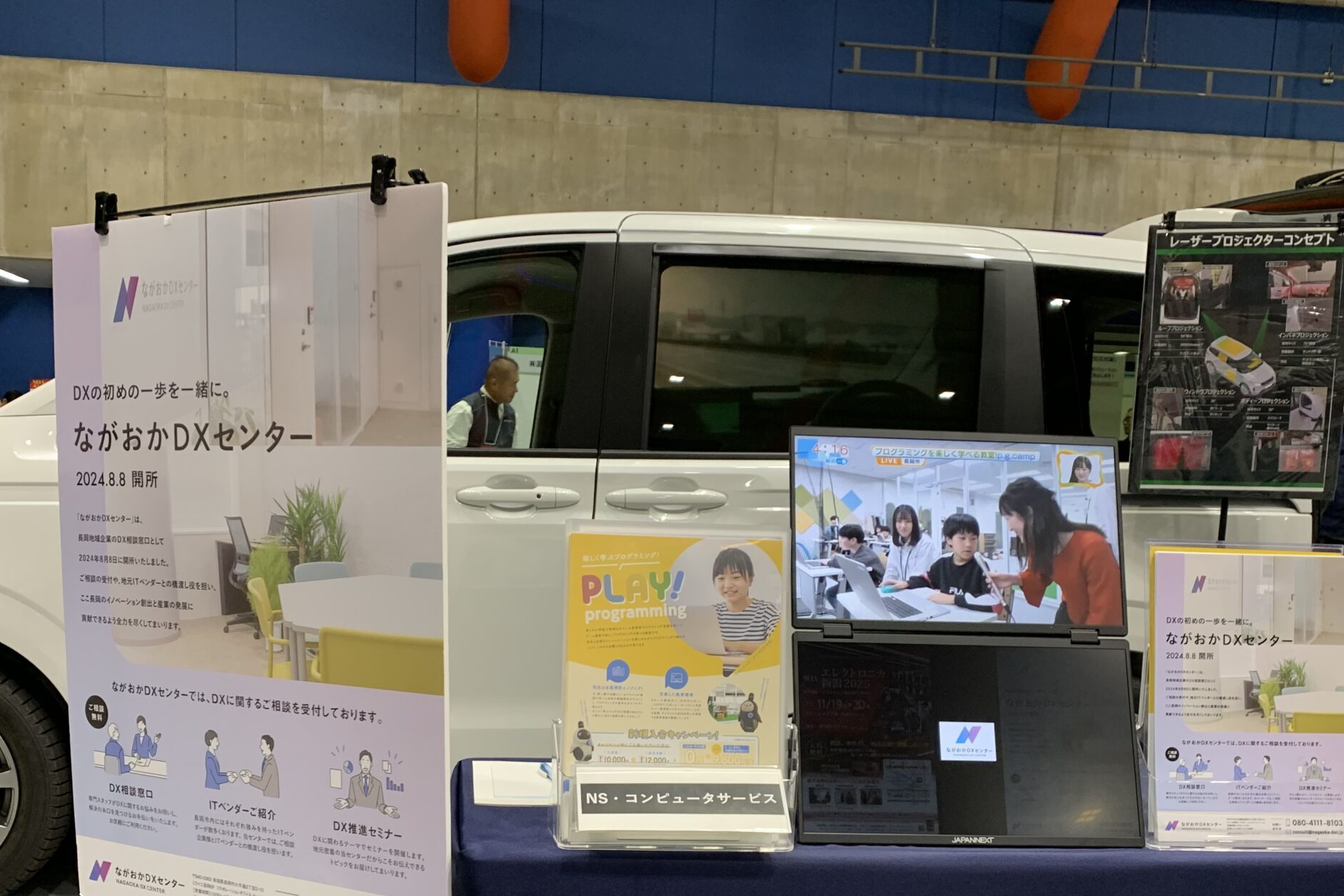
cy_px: 648
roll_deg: -1.2
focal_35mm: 37
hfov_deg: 51.9
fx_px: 1381
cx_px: 641
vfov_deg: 35.3
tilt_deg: -8.8
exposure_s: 1/60
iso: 100
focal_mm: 4.25
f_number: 1.8
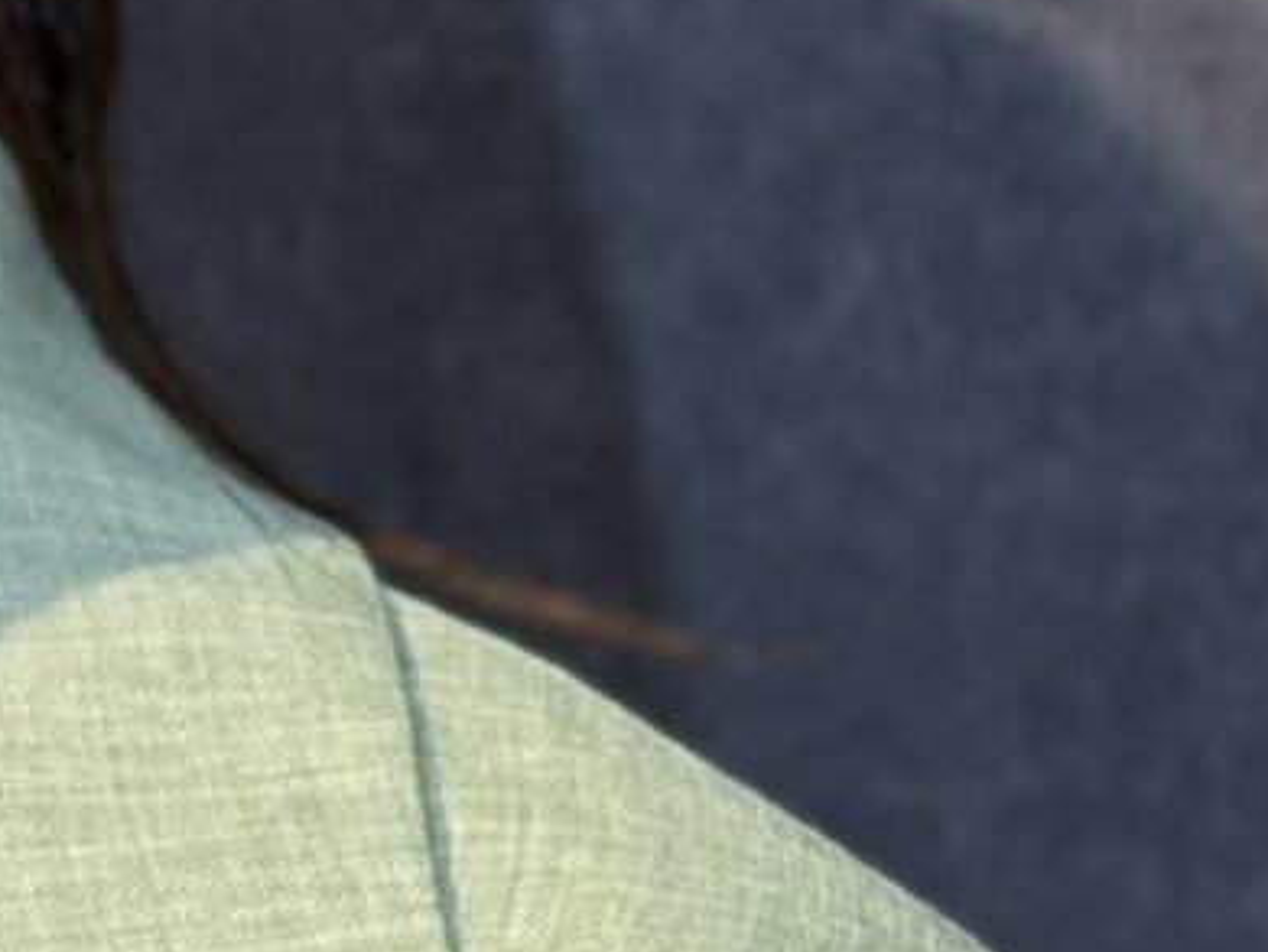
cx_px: -1011
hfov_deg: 6.2
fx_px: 11546
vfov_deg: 4.7
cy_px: 471
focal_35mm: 315
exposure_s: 1/100
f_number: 1.78
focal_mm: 6.76
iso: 80
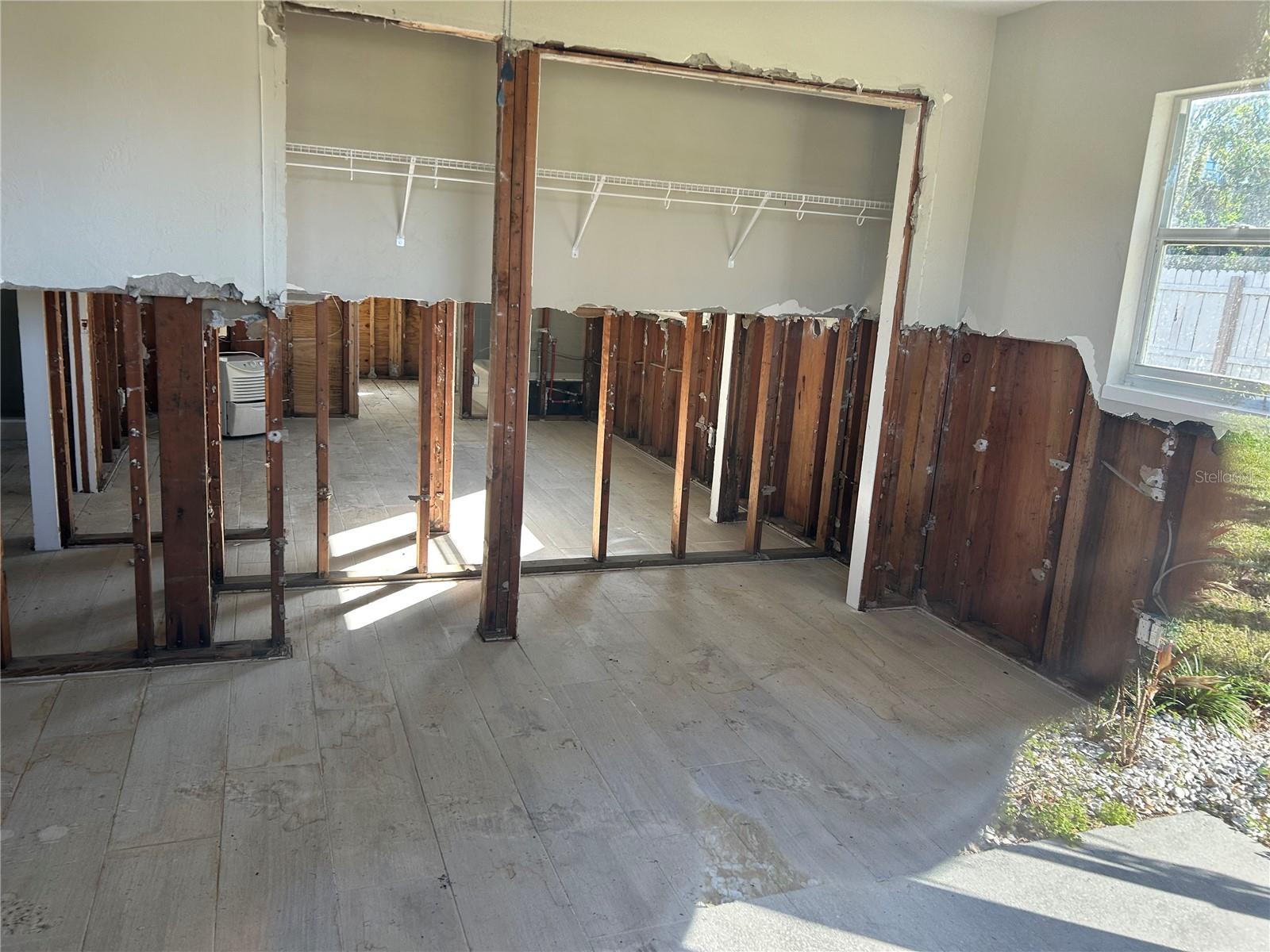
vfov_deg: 53.1
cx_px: 635
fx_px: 954
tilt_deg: -12.3
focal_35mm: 26
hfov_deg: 67.3
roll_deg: -3.9
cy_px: 476
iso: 50
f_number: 1.5
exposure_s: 1/156
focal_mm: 5.7
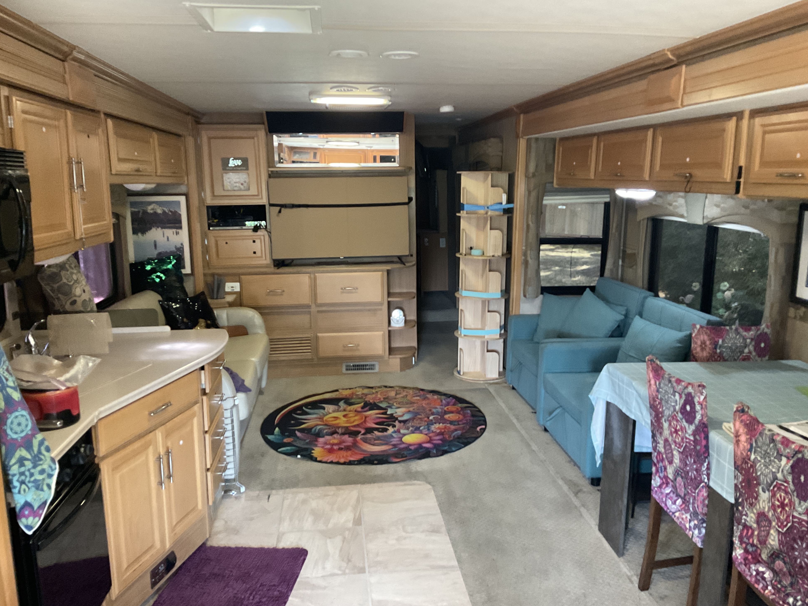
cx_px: 416
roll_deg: +0.4
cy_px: 300
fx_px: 700
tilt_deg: -9.1
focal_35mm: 30
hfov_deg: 60.0
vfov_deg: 46.8
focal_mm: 3
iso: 320
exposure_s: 1/59
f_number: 1.8
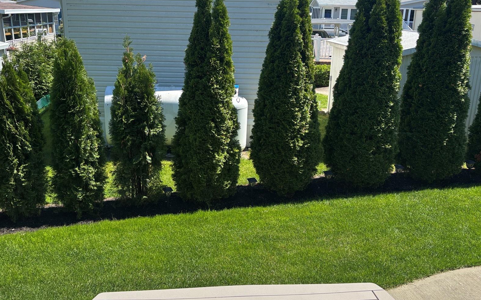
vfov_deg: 35.3
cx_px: 215
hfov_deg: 53.9
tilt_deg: -16.5
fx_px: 472
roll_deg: -0.9
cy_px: 154
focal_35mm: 36
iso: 50
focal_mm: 5.96
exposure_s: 1/2513
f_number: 1.6
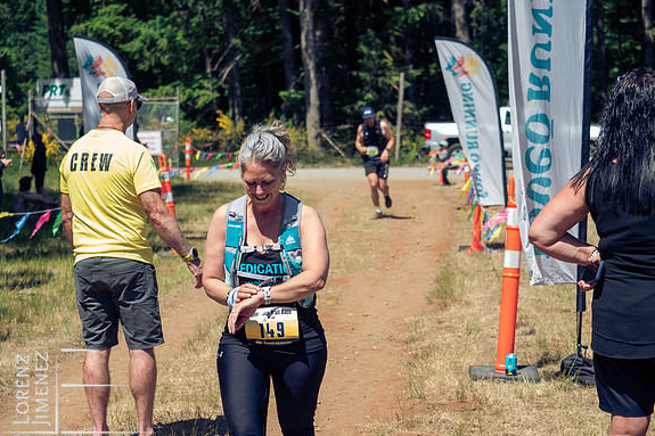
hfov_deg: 24.2
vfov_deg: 16.3
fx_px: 1528
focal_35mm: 84
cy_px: 225
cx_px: 328
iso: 64
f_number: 2.8
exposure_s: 1/800
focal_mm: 40
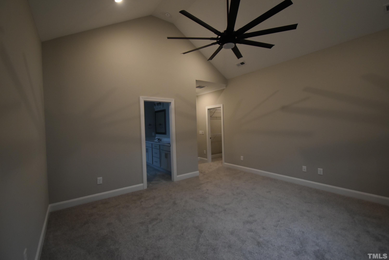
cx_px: 194
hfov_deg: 100.3
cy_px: 130
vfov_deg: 77.4
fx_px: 162
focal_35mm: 15
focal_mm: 10
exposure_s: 1/60
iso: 800
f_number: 5.6
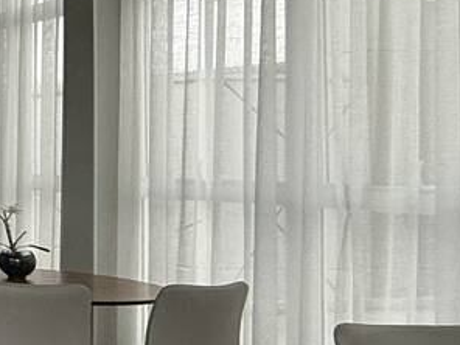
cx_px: -578
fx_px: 904
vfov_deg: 21.6
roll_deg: -0.1
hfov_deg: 16.4
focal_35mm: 68
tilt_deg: +0.9
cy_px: 145
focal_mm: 2.22
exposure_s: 1/99
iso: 125
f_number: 2.2
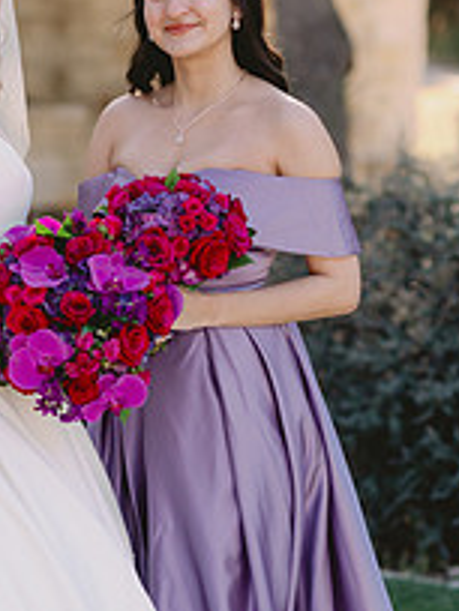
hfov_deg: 8.2
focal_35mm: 180
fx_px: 3182
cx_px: 86
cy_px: 419
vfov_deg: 11.0
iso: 80
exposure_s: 1/320
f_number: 2.5
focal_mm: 85
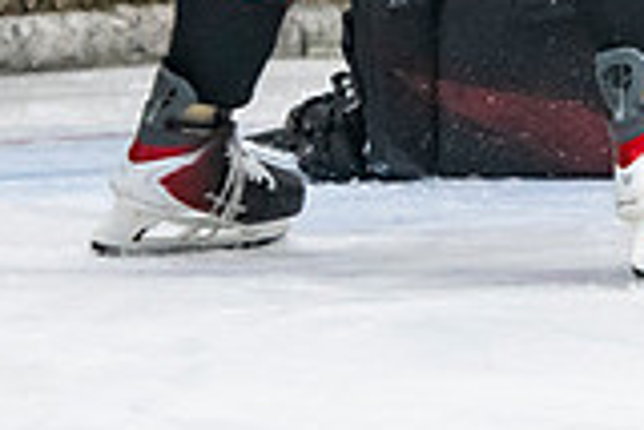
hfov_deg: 2.7
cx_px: 589
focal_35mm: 764
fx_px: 13679
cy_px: -332
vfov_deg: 1.8
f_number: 3.2
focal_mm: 135
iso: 2500
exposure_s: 1/800
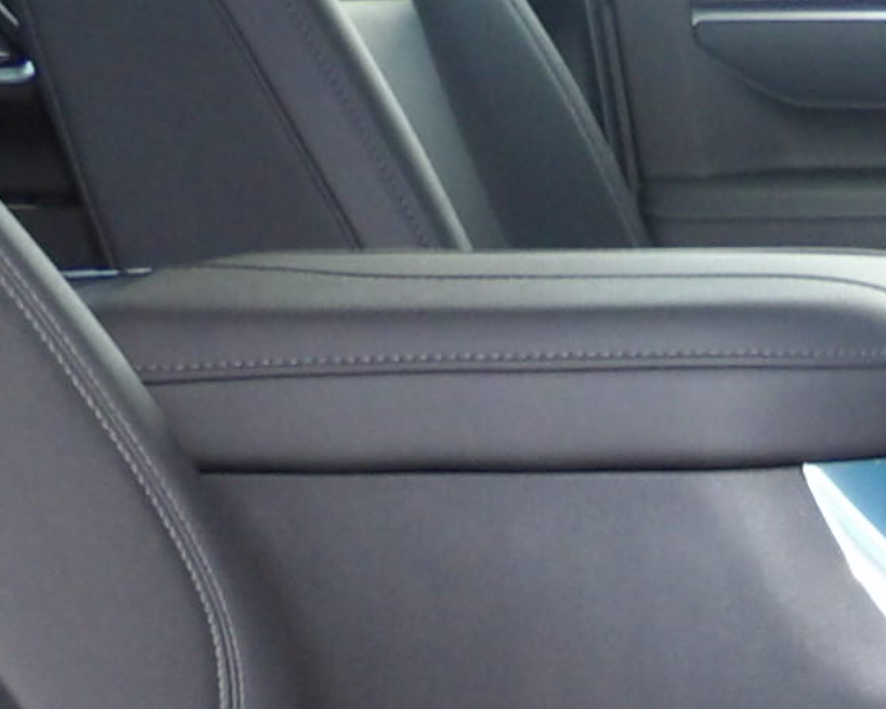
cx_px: 1161
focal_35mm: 112
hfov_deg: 16.2
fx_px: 2938
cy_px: 1299
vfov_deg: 12.5
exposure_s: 1/33
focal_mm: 4.3
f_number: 3.2
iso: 200
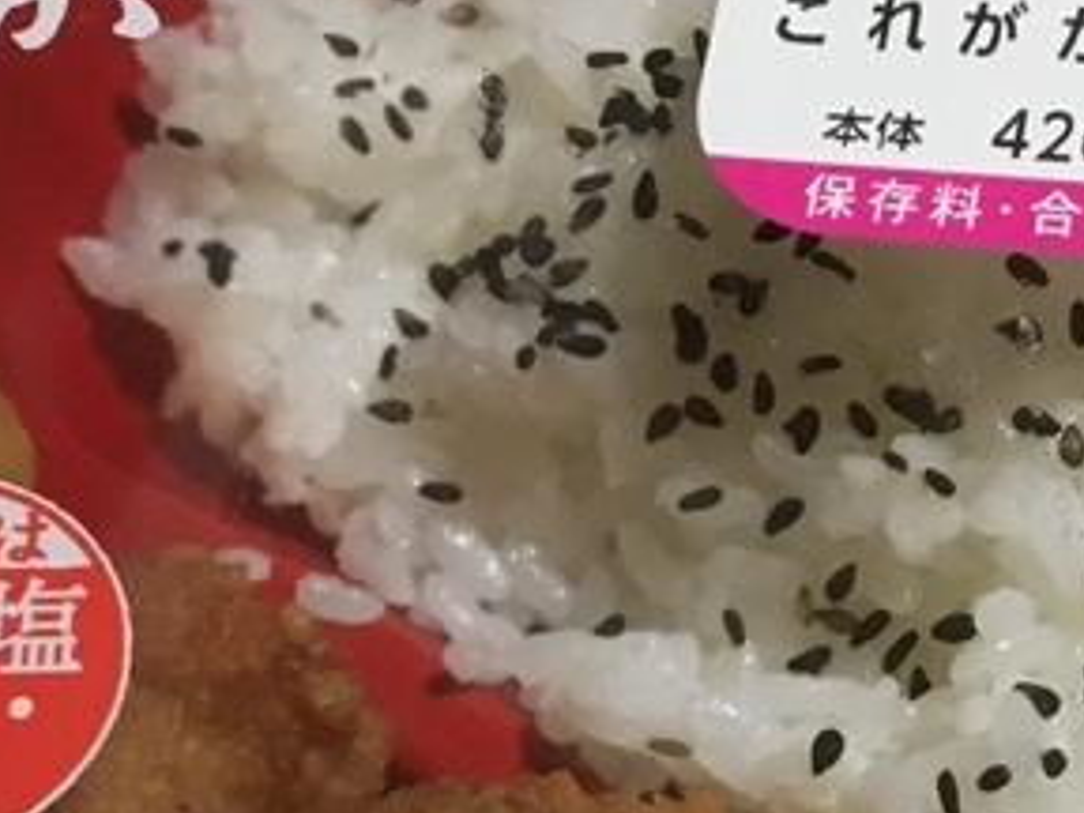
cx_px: 625
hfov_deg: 19.1
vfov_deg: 14.0
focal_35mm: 103
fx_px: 3225
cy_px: 941
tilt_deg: -68.1
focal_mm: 4.15
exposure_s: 1/30
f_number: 2.2
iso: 200
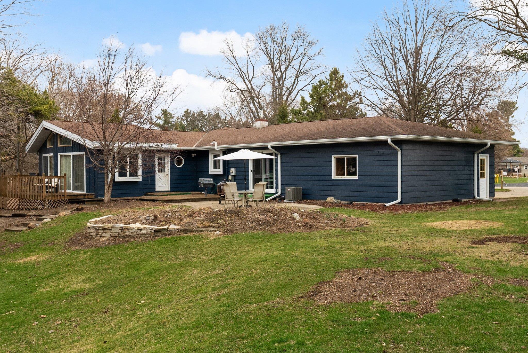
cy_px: 176
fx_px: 572
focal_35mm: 39
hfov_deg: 49.5
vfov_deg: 34.2
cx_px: 264
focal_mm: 26
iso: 2000
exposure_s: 1/400
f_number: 7.1
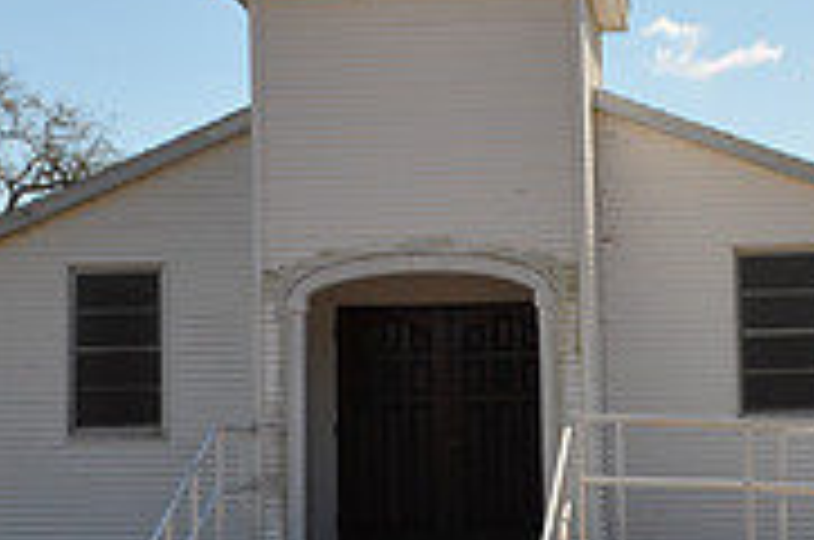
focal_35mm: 125
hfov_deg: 16.4
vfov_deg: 10.9
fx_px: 2821
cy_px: 83
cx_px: 495
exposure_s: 1/160
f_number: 13
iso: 200
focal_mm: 26
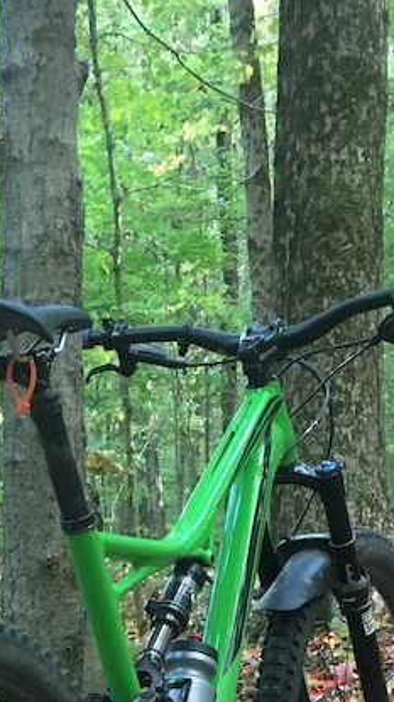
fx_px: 1451
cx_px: 129
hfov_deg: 15.4
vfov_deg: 24.9
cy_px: 810
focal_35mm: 78
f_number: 2.2
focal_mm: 4.15
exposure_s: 1/24
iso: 200
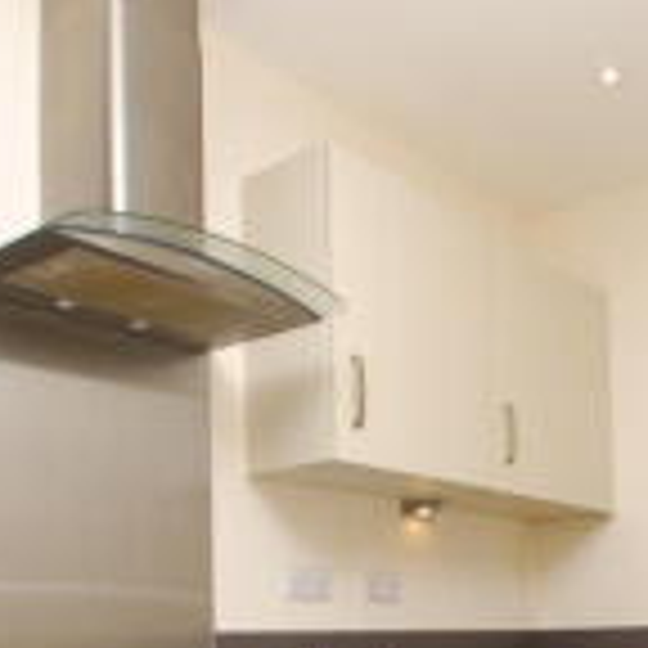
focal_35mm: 42
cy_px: 637
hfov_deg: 39.2
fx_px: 890
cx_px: 468
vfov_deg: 36.3
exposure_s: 1/60
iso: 100
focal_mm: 10
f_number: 4
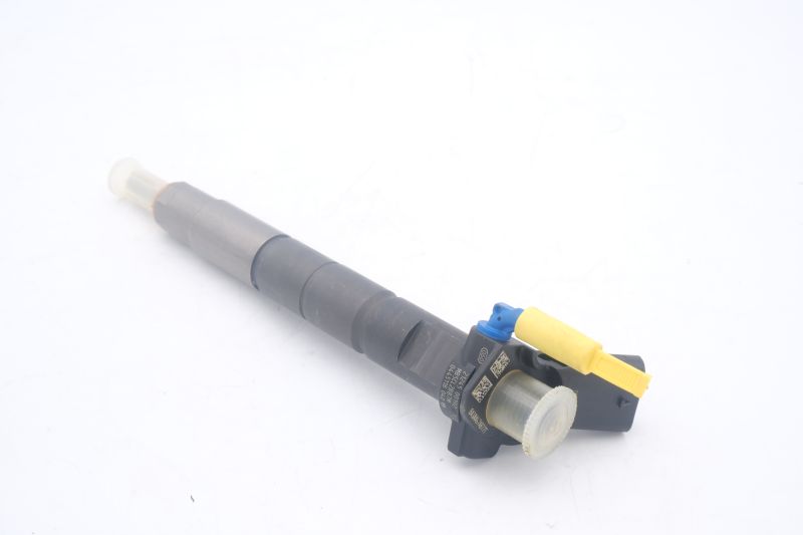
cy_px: 268
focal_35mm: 61
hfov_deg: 32.9
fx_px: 1360
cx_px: 402
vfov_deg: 22.3
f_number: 13
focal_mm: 40.8
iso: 200
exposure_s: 1/20
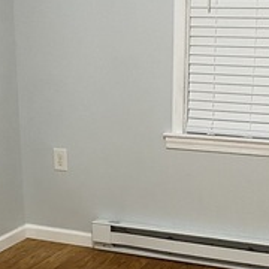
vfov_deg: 20.1
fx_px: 747
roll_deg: +0.4
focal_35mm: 85
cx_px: 137
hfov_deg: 20.4
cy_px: 234
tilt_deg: -14.4
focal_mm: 4.25
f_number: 1.8
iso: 320
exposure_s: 1/60
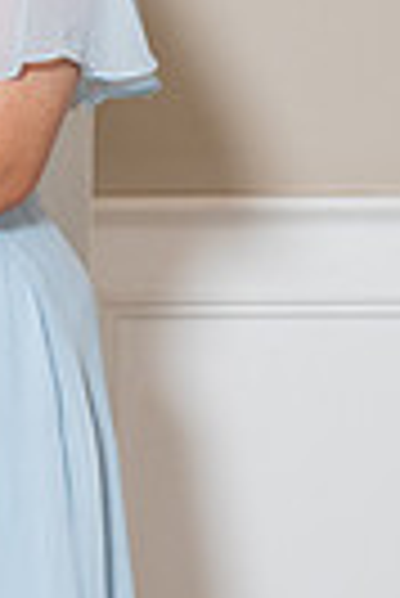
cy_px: 175
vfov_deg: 7.8
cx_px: -658
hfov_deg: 5.1
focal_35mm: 262
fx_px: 4355
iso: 640
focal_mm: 58
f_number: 4.5
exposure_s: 1/160
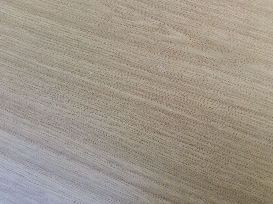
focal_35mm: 32
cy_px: 102
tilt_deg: -71.8
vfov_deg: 44.1
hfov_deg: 56.9
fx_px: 252
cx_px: 136
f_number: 2.4
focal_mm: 3.3
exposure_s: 1/146
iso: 32
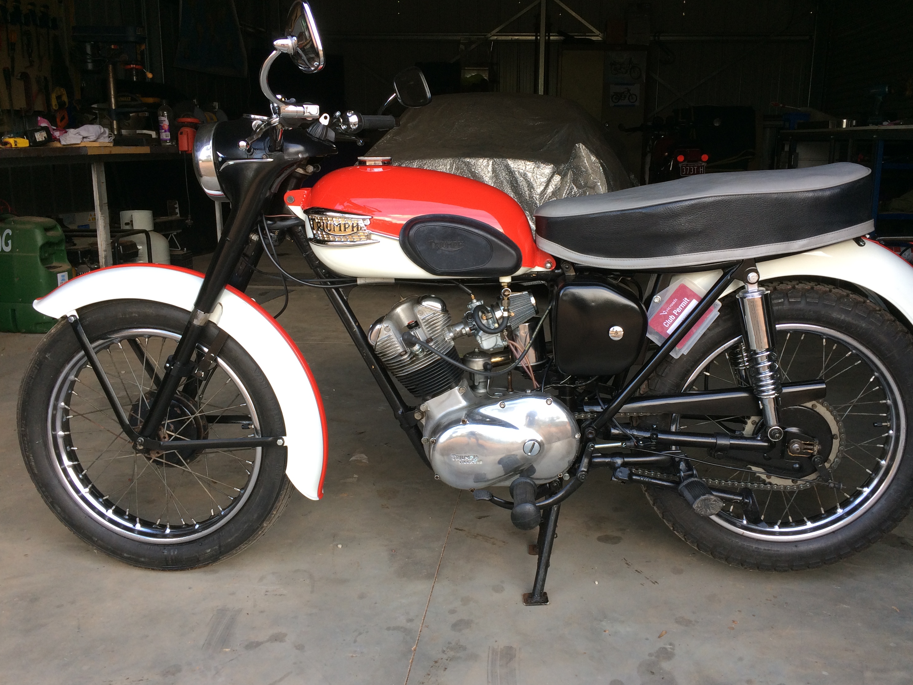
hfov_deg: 56.7
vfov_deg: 44.2
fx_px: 844
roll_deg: -0.3
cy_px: 331
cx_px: 497
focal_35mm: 32
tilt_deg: -13.2
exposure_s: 1/100
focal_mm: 4.15
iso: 40
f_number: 2.2
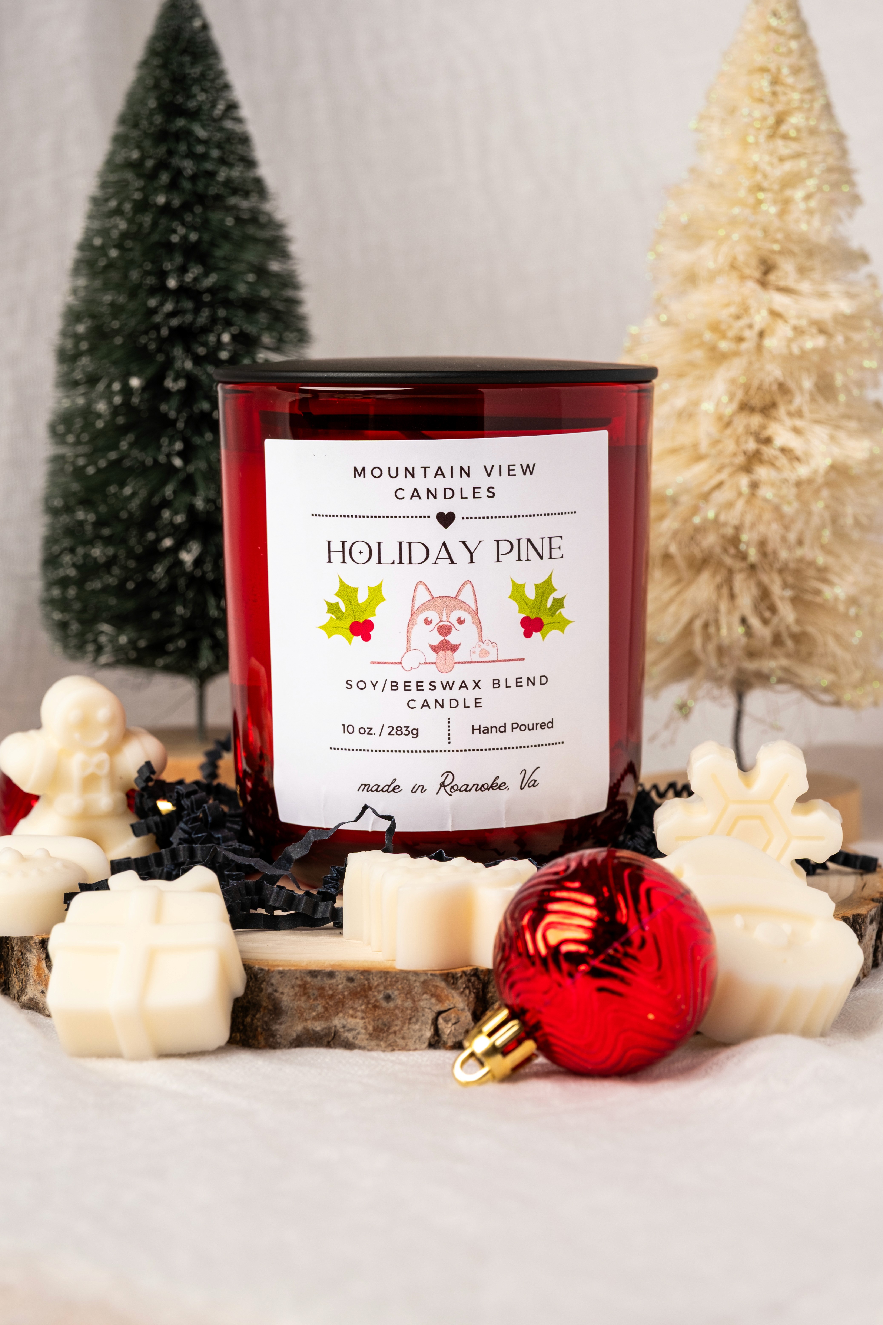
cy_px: 662
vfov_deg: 24.5
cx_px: 442
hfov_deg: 16.5
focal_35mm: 83
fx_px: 3054
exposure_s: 1/100
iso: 100
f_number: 8
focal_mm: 55
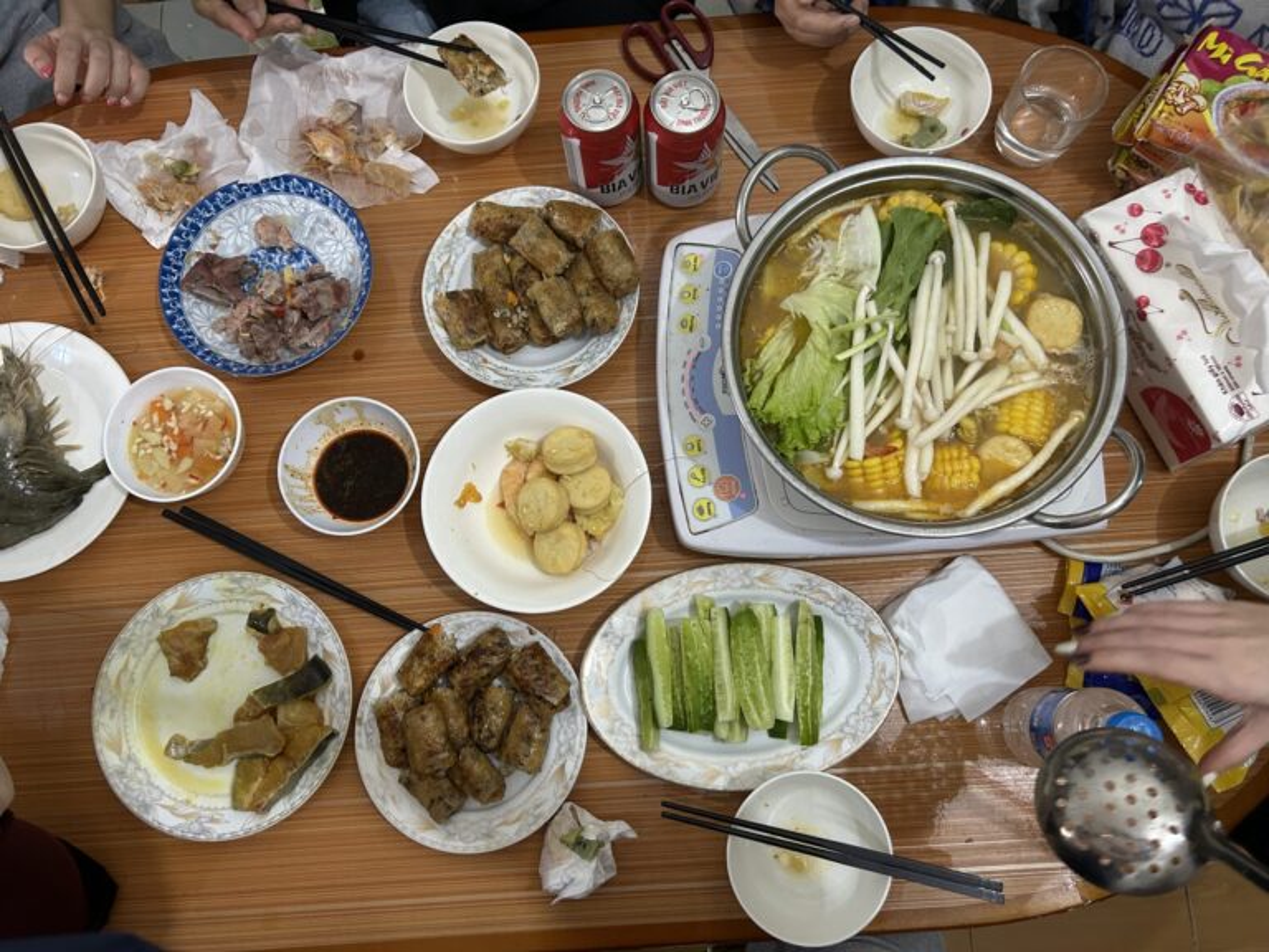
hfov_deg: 67.3
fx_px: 953
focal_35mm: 26
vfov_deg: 53.1
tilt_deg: -75.7
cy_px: 476
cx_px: 634
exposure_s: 1/50
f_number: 1.5
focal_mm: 5.7
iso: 250
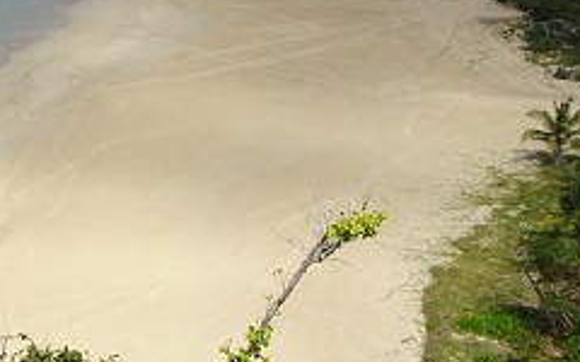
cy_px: -130
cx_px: -147
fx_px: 2229
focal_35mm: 141
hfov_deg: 14.3
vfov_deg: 9.1
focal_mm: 5.09
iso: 80
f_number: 3.5
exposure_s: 1/1250
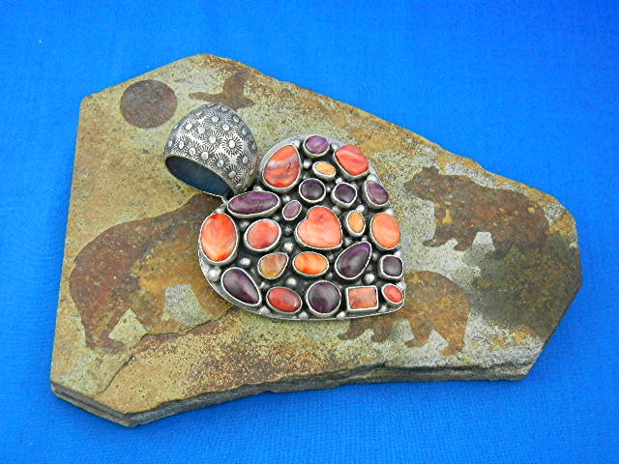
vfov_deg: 28.0
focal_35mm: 52
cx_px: 310
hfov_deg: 36.8
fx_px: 930
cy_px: 232
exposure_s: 1/6
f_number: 3.9
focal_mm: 9.3
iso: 200
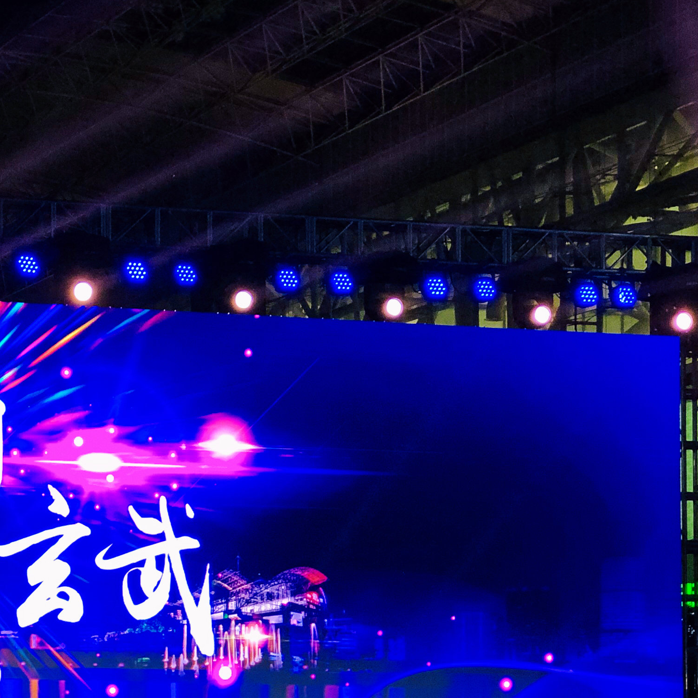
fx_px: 3080
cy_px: 678
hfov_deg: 12.7
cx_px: -63
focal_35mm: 135
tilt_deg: +1.8
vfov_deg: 12.8
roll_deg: +0.1
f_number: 2.8
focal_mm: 6.6
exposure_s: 1/30
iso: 25
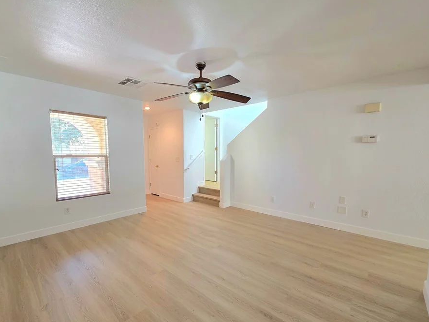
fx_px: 186
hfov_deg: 98.0
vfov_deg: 81.6
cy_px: 173
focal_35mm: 15
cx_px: 199
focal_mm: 2.2
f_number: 1.9
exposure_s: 1/60.2
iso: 200
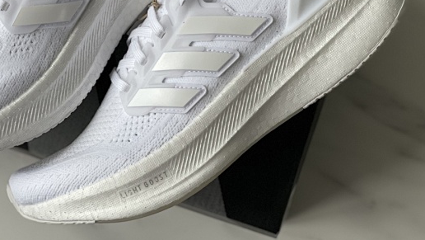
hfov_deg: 19.7
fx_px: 1218
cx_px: 142
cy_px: -2
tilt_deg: -78.0
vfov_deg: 11.1
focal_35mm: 108
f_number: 2.2
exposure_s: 1/121
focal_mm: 7.5
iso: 125
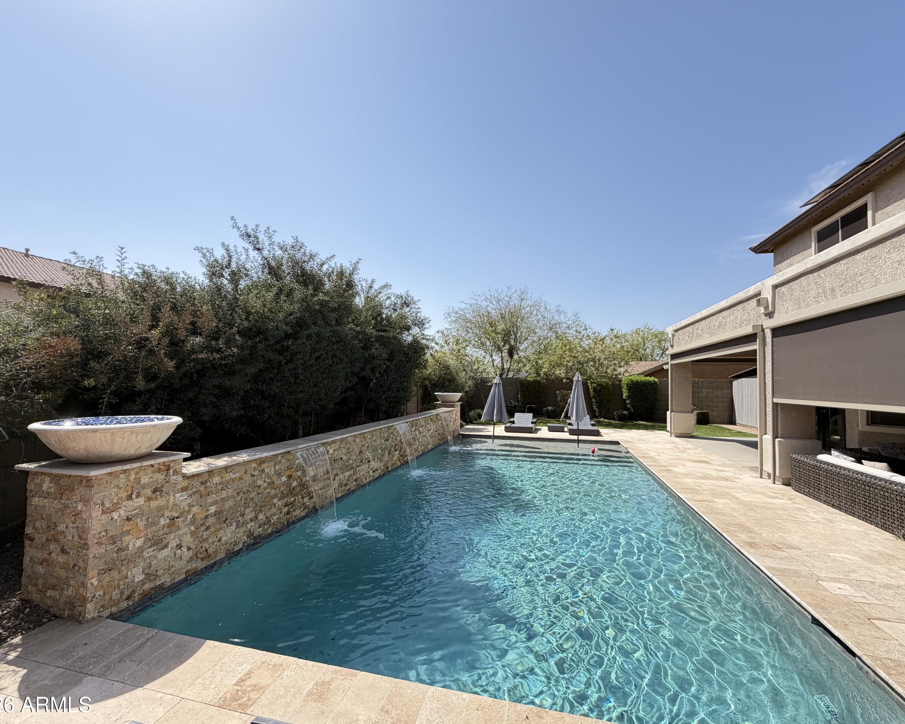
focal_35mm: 15
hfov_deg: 96.8
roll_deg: -0.6
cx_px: 463
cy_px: 366
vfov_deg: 84.0
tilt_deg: +3.1
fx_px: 402
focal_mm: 2.22
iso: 40
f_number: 2.2
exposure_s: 1/631
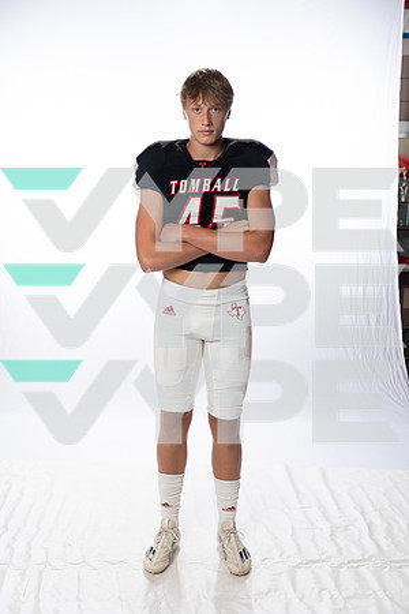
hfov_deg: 31.9
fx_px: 716
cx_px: 204
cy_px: 307
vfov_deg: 46.4
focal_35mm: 42
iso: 400
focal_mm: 42
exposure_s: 1/250
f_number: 4
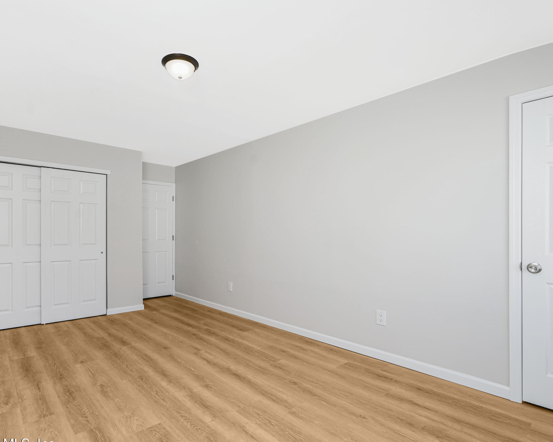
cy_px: 232
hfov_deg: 82.6
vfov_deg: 70.8
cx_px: 230
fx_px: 311
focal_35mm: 19
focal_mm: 16
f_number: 6.3
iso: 50
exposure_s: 1/80
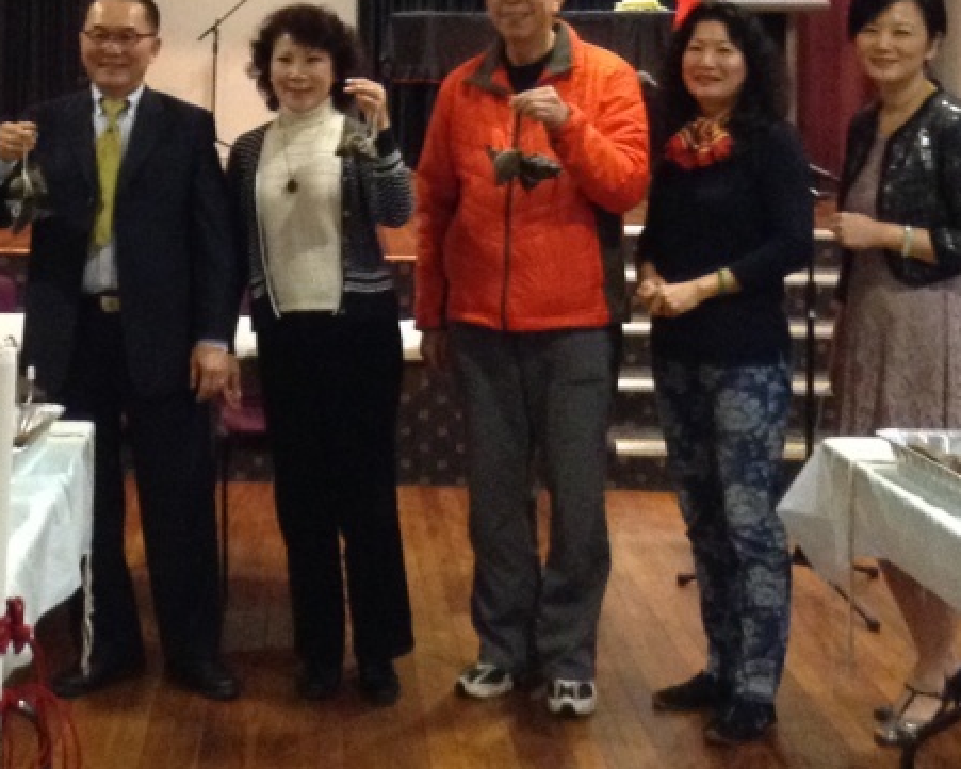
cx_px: 224
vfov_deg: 20.4
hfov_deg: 25.7
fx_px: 2077
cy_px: 37
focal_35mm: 73
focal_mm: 3.3
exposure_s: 1/15
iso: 320
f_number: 2.4
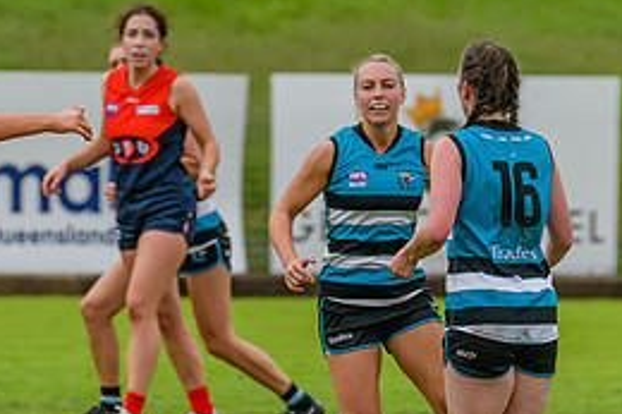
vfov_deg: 1.2
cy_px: 144
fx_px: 19718
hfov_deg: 1.8
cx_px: -21
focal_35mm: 1142
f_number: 6.3
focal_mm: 380
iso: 800
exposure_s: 1/2000
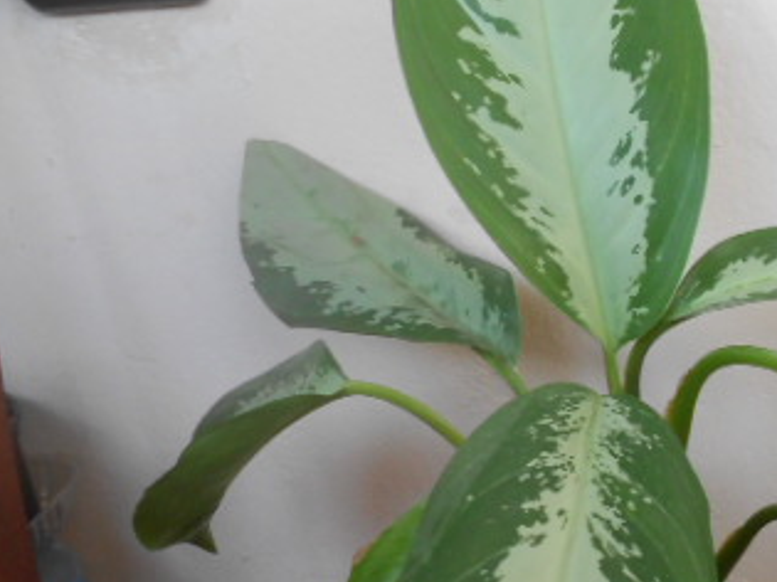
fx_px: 1324
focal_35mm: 59
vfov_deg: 24.7
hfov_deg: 32.1
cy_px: 375
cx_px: 590
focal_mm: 5.3
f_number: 3.4
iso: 200
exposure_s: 1/30
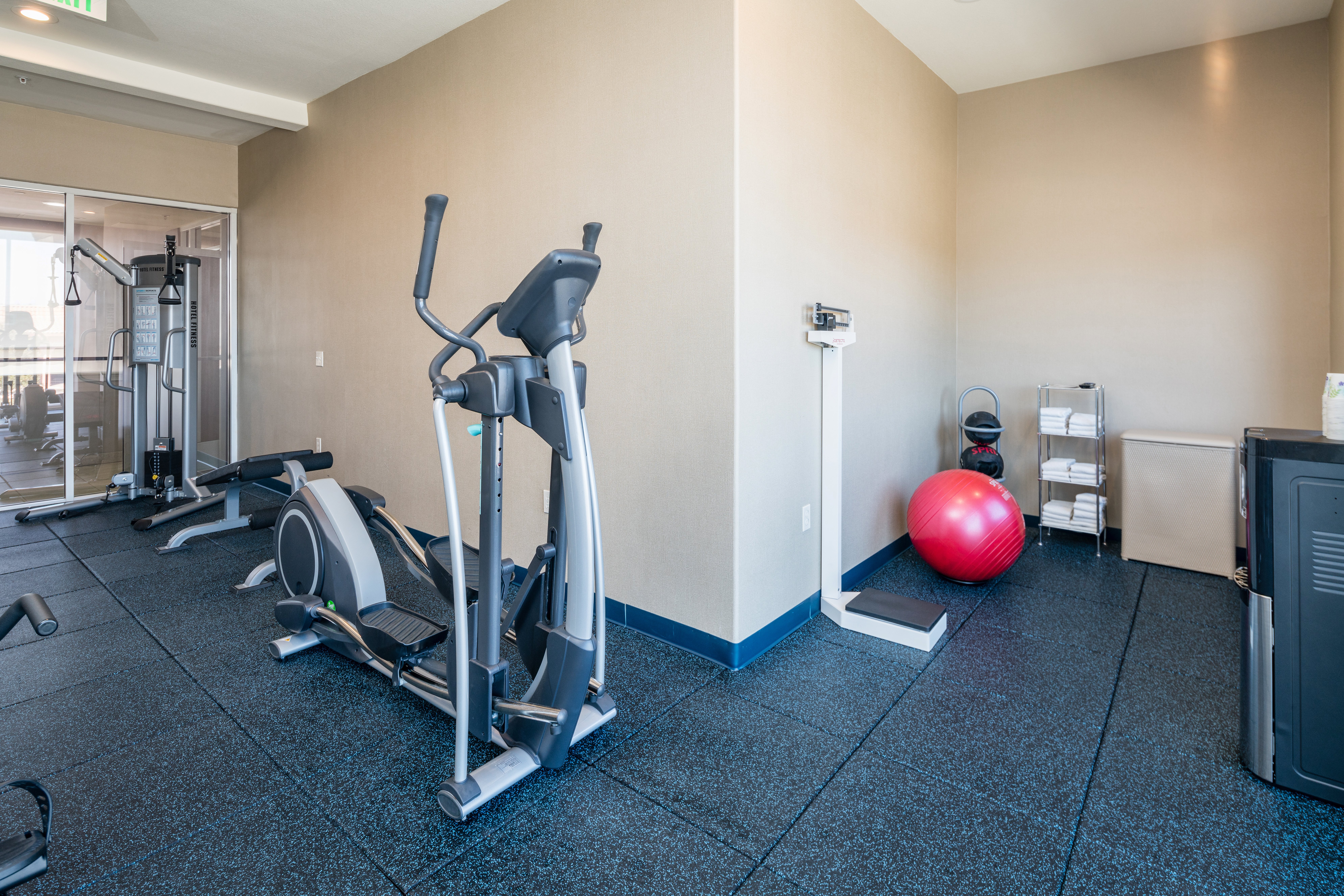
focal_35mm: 17
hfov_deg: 93.3
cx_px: 672
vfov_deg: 70.5
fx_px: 635
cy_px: 448
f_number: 8
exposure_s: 1/8
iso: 160
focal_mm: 17
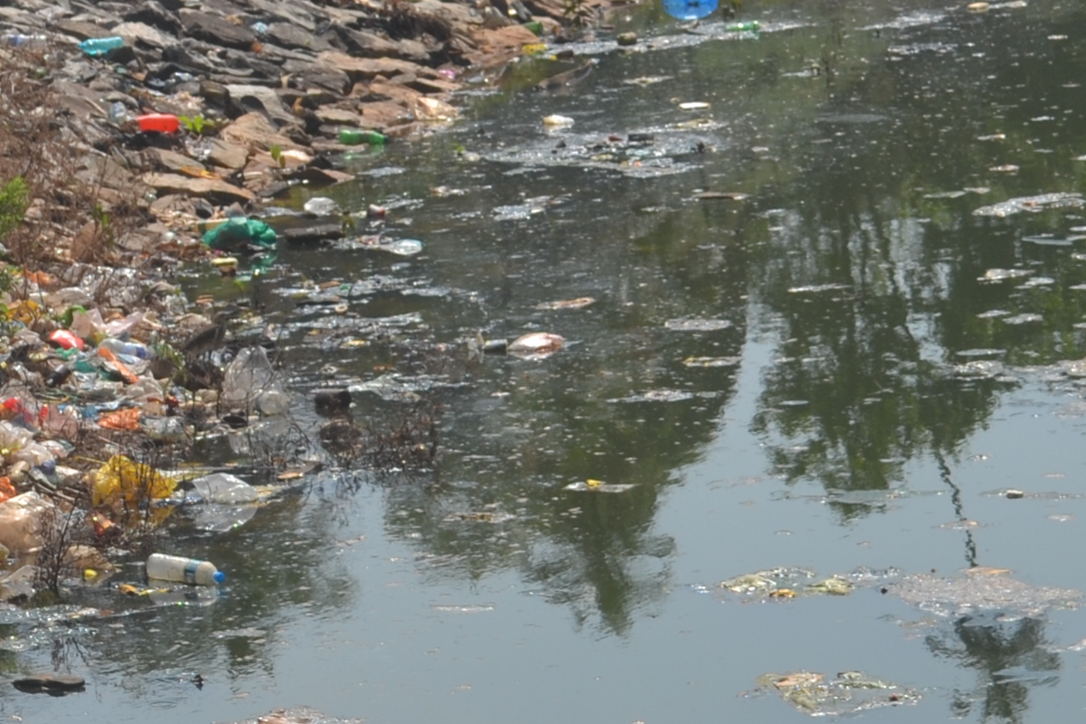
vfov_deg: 7.9
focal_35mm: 174
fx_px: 5248
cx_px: 14
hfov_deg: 11.7
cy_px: 721
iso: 100
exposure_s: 1/400
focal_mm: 32
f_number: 7.1
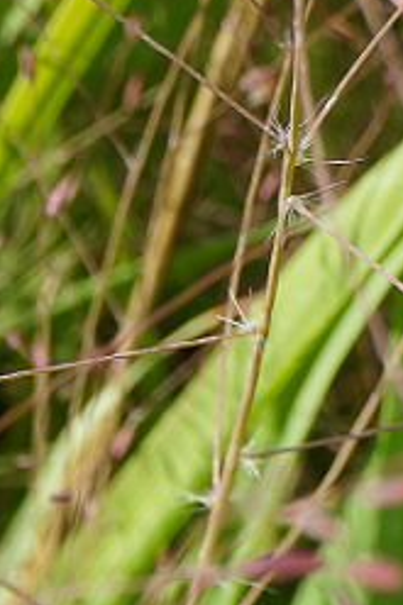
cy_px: 1037
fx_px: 6103
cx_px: -550
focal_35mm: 363
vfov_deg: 5.6
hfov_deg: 3.7
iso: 100
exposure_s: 1/125
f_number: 9
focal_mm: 50
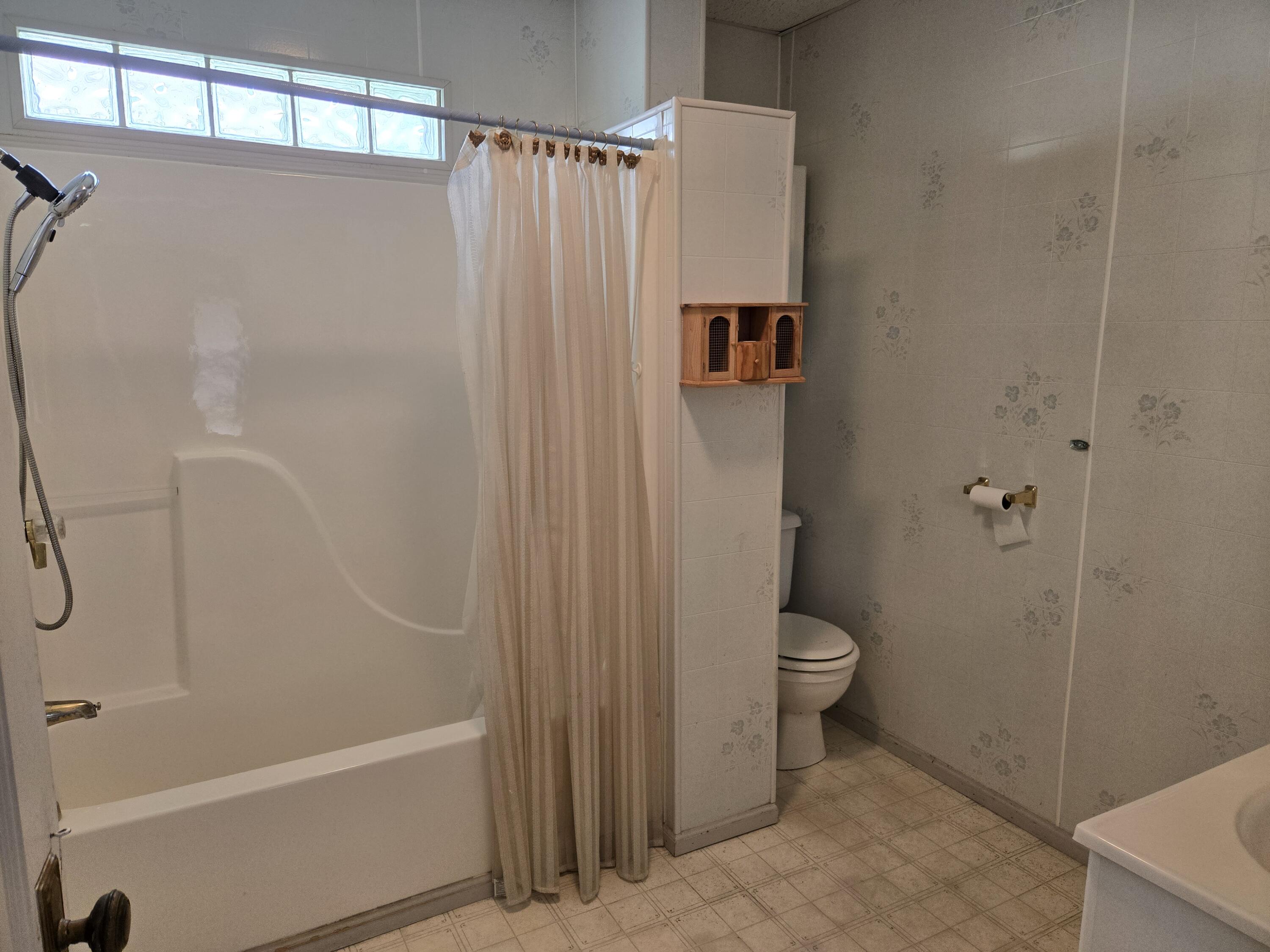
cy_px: 476
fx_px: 844
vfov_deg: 58.9
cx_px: 635
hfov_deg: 73.9
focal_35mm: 23
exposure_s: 1/120
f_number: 1.8
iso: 160
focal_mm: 5.4
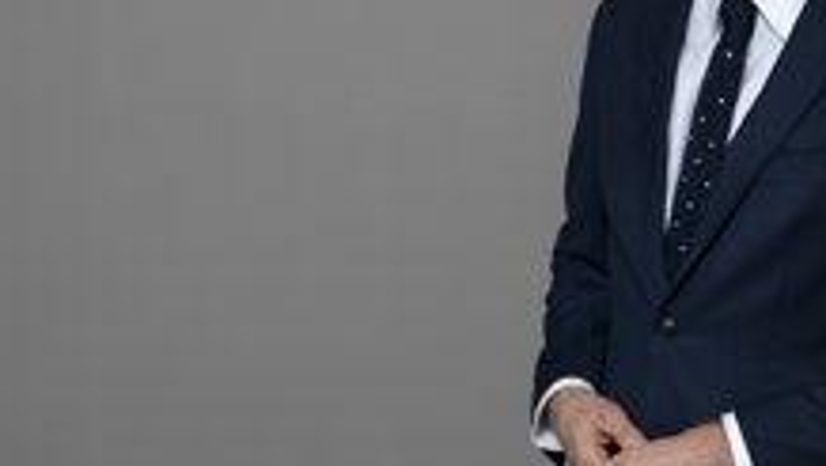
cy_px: 134
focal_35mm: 96
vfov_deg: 12.6
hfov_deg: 21.8
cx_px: 709
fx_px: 2104
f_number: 4
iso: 200
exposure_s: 1/200
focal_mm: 50
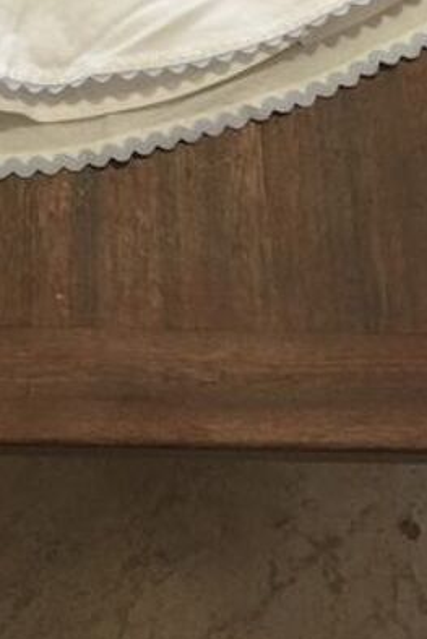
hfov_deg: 13.0
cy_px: -322
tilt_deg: -63.0
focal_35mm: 102
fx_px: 1813
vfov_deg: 17.9
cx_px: -136
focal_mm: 4.15
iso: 64
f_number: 2.2
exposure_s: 1/17
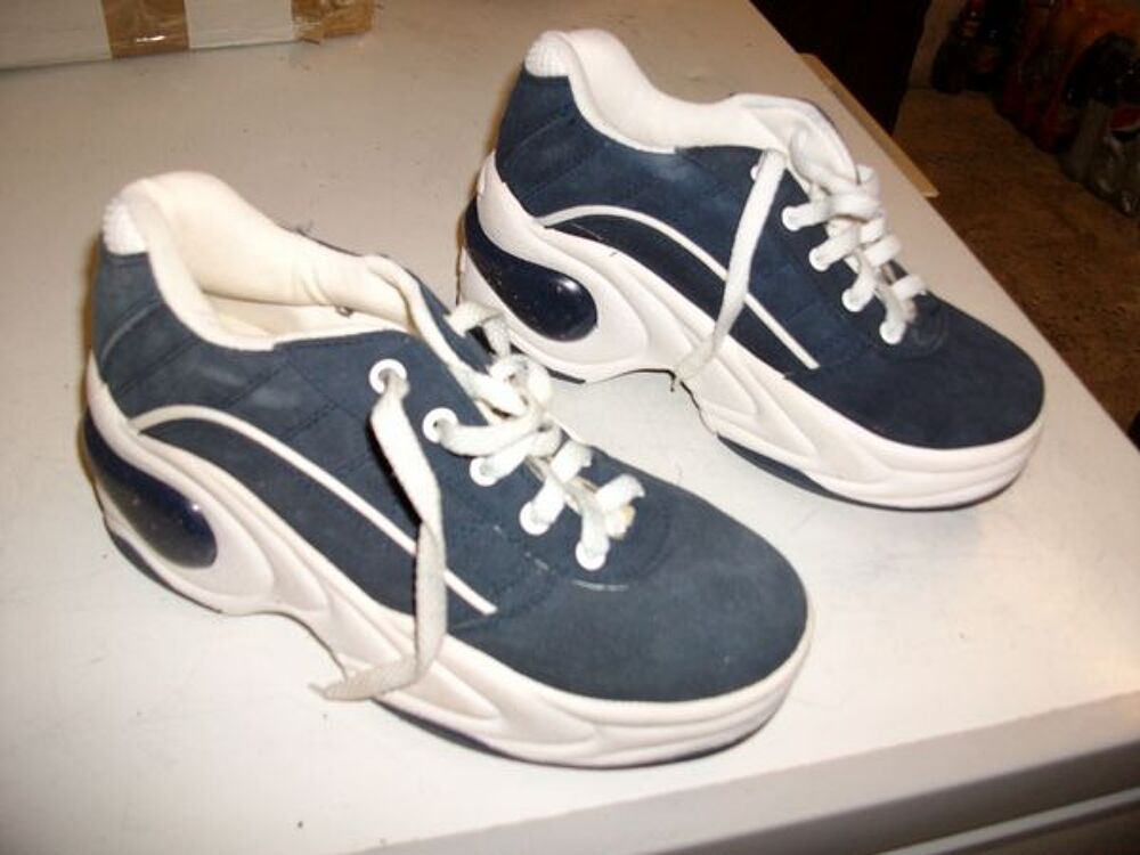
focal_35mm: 32
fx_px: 1054
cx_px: 570
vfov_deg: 44.2
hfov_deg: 56.8
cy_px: 428
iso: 125
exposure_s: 1/40
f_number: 2.9
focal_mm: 5.7
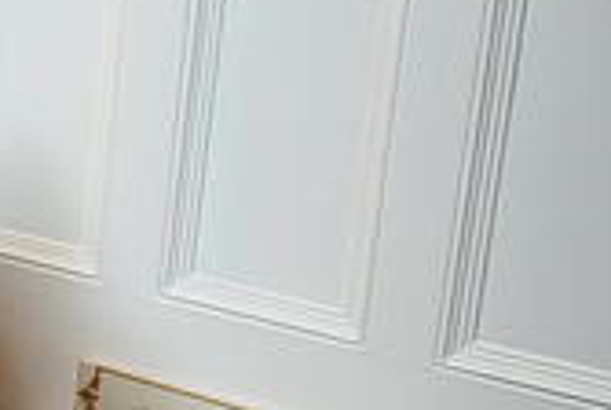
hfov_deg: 18.2
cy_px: 156
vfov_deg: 14.2
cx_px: -359
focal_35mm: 97
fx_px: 1649
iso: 1600
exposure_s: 1/160
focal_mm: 28
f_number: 3.5
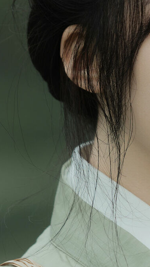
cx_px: 194
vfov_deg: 4.5
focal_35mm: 479
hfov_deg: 2.5
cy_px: 105
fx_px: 3387
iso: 320
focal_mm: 195
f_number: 4
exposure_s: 1/800
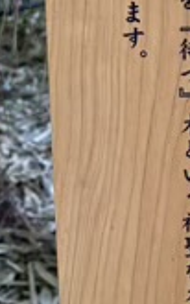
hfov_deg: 10.7
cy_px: -51
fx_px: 970
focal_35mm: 117
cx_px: 301
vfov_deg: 17.1
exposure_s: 1/60
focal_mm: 5.96
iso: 250
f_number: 1.6
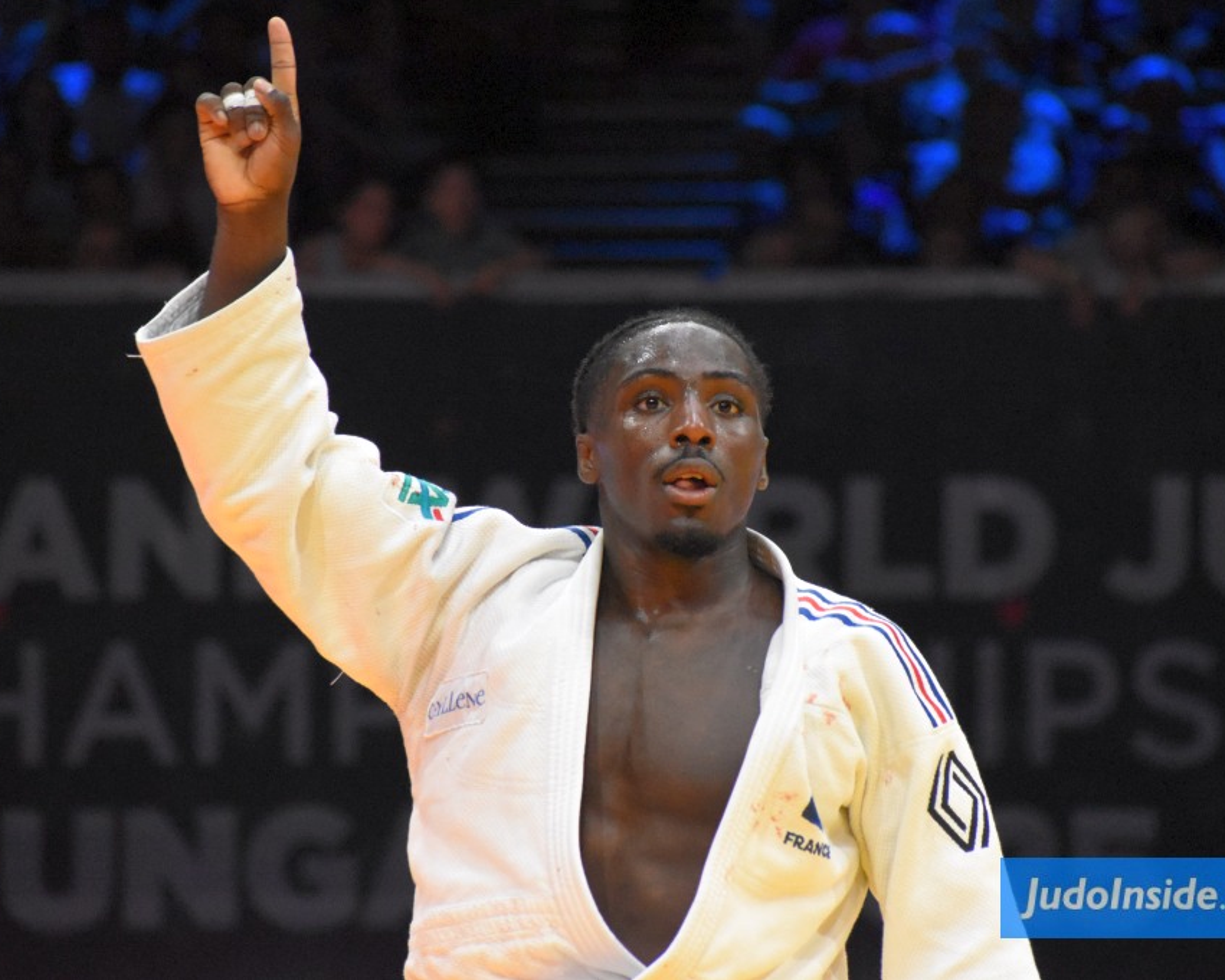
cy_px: 490
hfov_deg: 6.0
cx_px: 623
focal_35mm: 322
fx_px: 11676
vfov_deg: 4.8
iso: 6400
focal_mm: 190
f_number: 7.1
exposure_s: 1/640
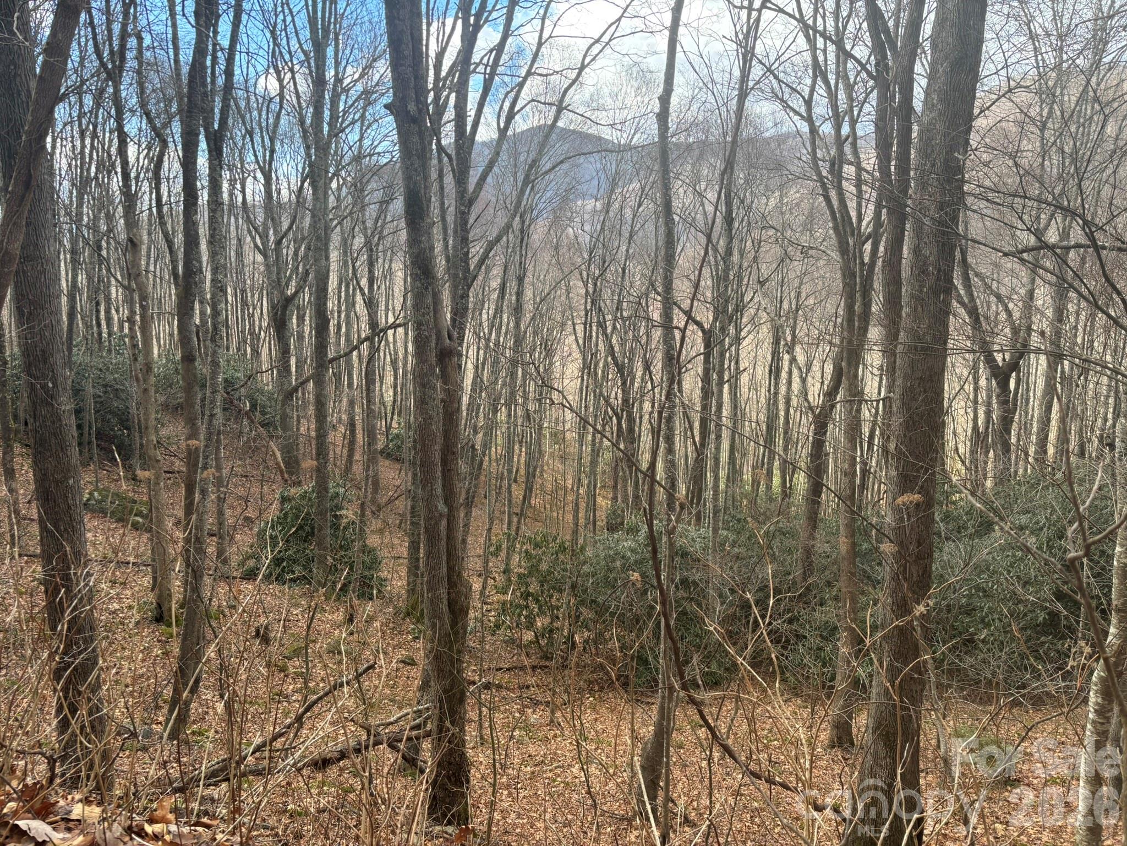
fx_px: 846
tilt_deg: -12.9
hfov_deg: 67.3
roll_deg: -1.0
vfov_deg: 53.1
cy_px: 423
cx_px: 564
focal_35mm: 26
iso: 50
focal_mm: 5.96
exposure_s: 1/321
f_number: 1.6
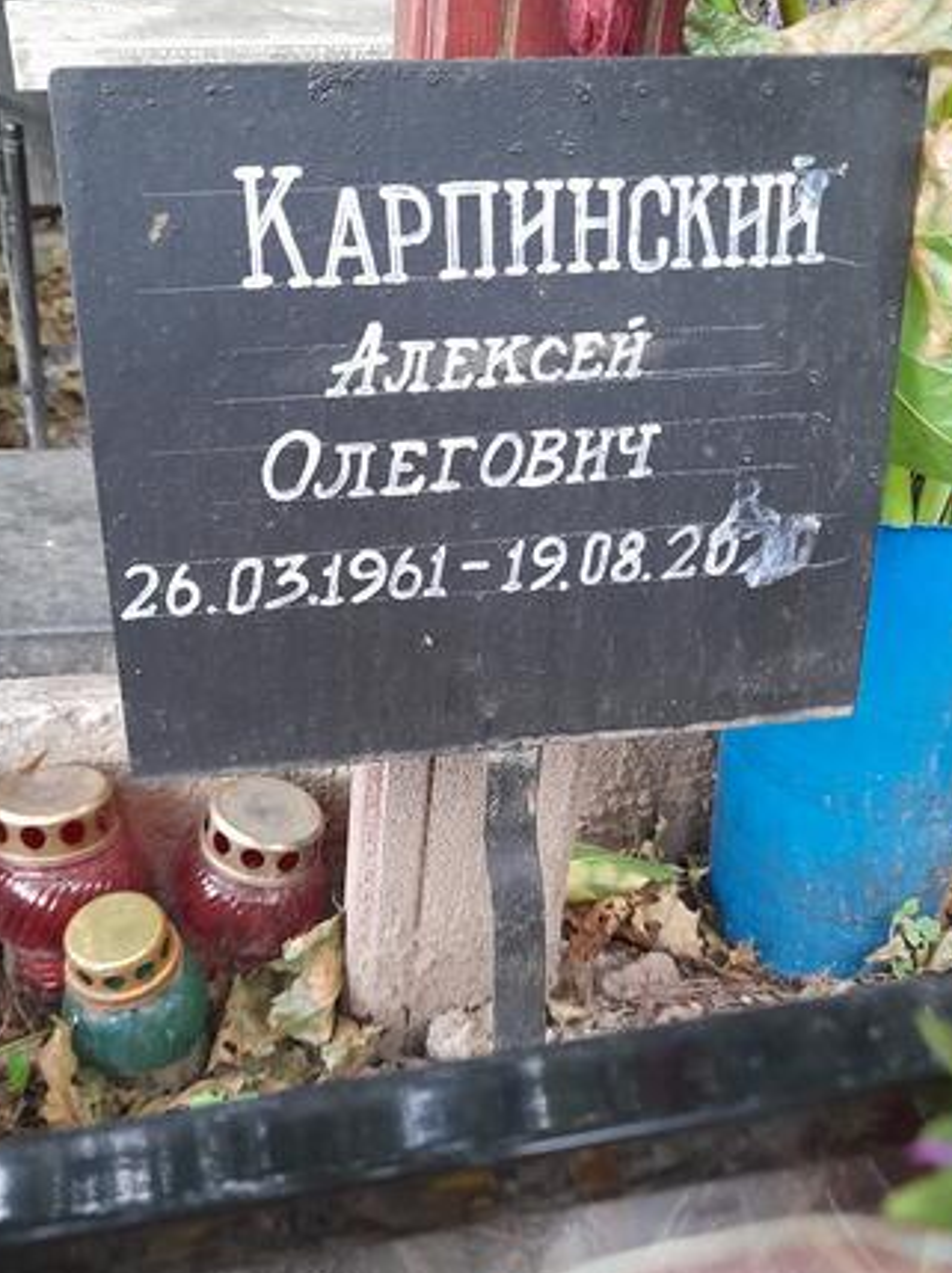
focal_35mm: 35
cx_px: 430
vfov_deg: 52.6
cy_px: 665
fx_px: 1285
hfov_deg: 40.6
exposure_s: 1/33
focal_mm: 4.6
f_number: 2
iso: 320
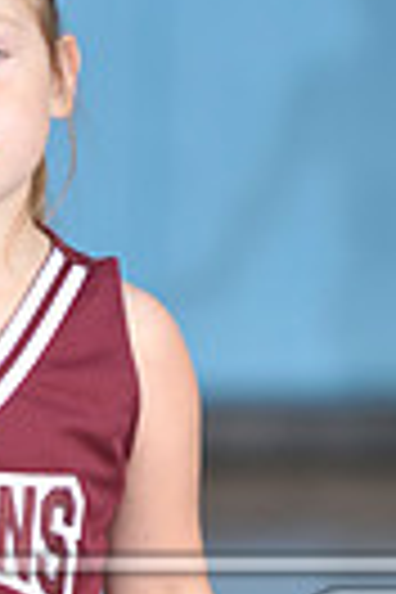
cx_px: -27
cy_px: 765
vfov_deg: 2.7
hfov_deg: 1.8
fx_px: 12358
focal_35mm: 749
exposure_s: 1/125
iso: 500
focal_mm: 170
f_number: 2.8
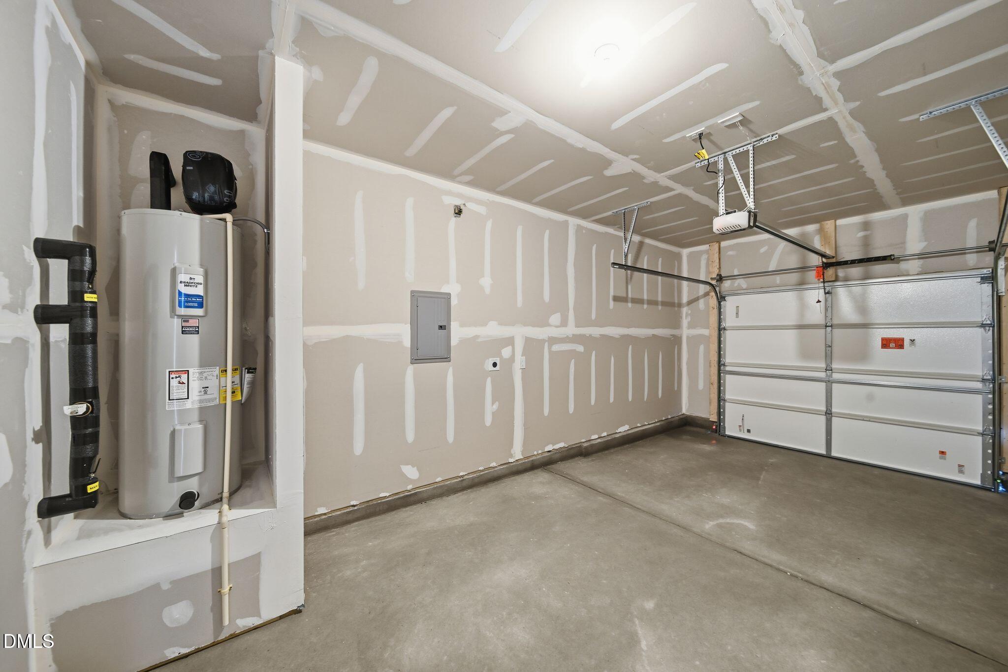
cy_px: 336
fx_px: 336
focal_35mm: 12
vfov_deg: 90.0
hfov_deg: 112.6
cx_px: 504
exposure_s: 1/2.5
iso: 400
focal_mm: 12
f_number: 2.8
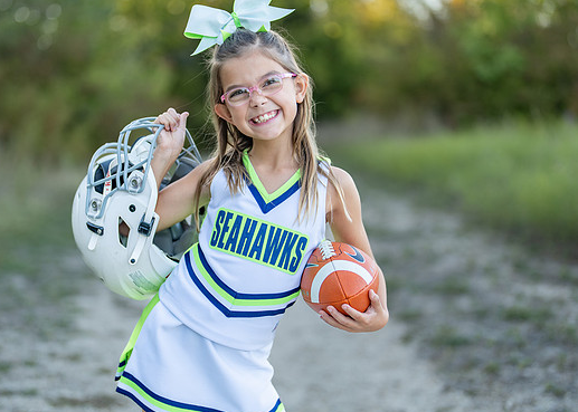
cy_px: 202
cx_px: 243
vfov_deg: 22.9
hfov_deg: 31.7
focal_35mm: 62
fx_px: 1018
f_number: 1.2
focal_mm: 50
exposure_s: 1/800
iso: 100
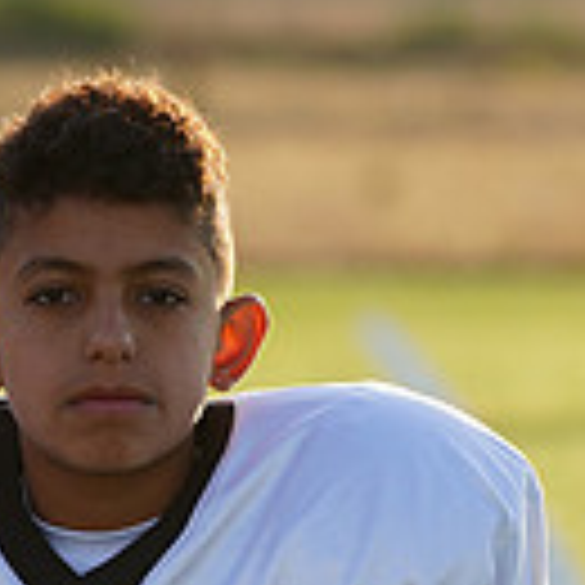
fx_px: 14512
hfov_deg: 2.3
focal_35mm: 759
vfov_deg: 2.3
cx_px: 126
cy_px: 882
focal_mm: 200
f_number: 5.6
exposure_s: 1/250
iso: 100
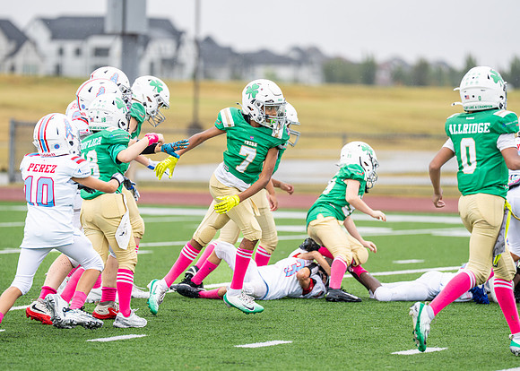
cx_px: 234
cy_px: 194
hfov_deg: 7.8
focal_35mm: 257
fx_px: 3793
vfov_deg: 5.6
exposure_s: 1/1000
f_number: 2.8
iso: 400
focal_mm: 200
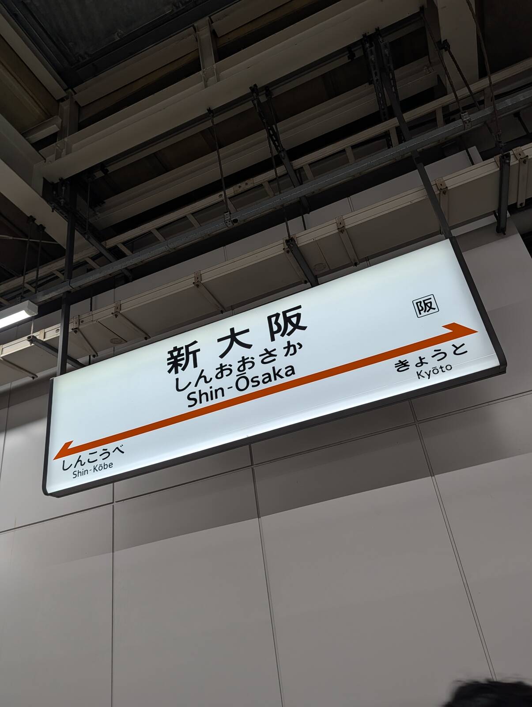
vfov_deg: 71.5
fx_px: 490
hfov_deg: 56.9
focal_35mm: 24
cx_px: 266
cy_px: 354
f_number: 1.68
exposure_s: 1/120
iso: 24
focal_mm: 6.9
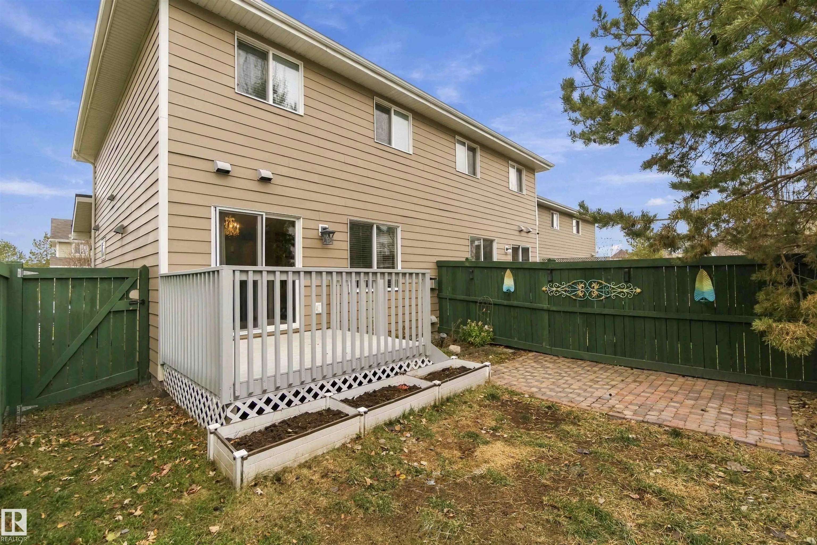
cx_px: 408
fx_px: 340
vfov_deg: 77.3
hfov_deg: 100.4
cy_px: 272
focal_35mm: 15
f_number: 5
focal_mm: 10
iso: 100
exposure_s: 1/125
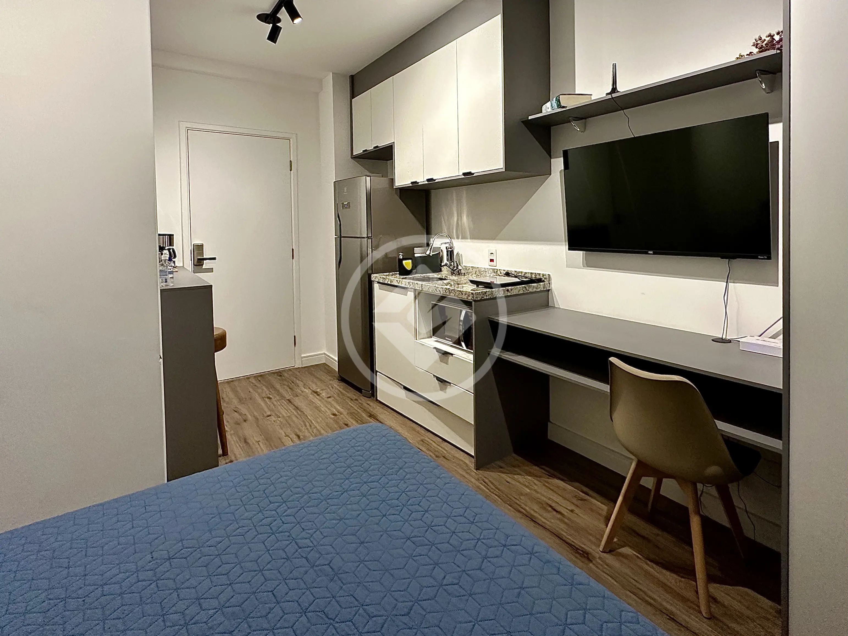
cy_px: 318
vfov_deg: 85.7
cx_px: 424
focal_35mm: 14
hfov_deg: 102.1
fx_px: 343
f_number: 2.2
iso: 250
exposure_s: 1/120
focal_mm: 2.22
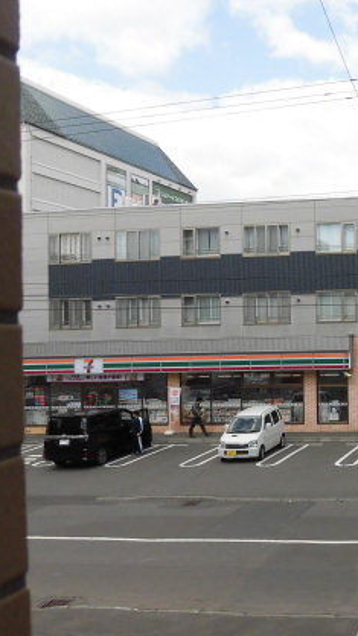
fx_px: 675
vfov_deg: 50.5
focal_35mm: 40
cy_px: 316
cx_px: 471
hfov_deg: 25.4
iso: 100
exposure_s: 1/800
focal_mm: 4.3
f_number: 3.1
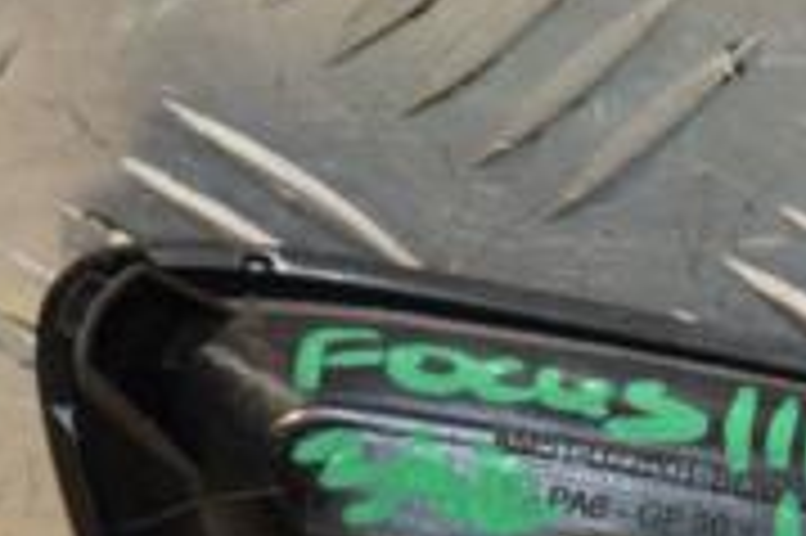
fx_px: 9566
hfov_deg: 4.8
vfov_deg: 3.2
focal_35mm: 428
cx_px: 901
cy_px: 626
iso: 800
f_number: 5.6
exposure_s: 1/160
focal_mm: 85
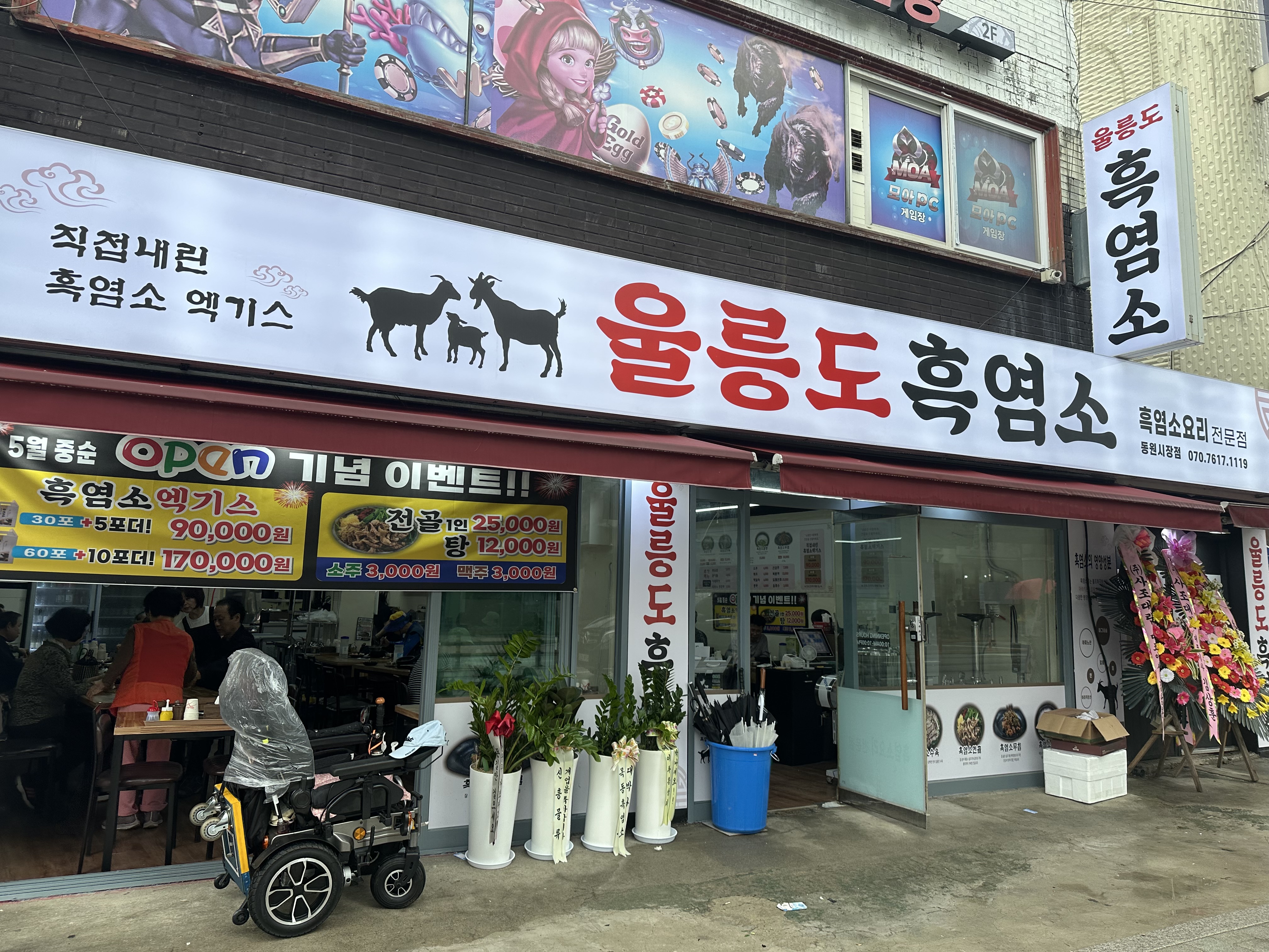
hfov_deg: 71.6
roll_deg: -1.7
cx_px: 634
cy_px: 476
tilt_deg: +7.5
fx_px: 880
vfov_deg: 56.8
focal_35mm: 24
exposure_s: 1/785
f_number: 1.78
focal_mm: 6.86
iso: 80
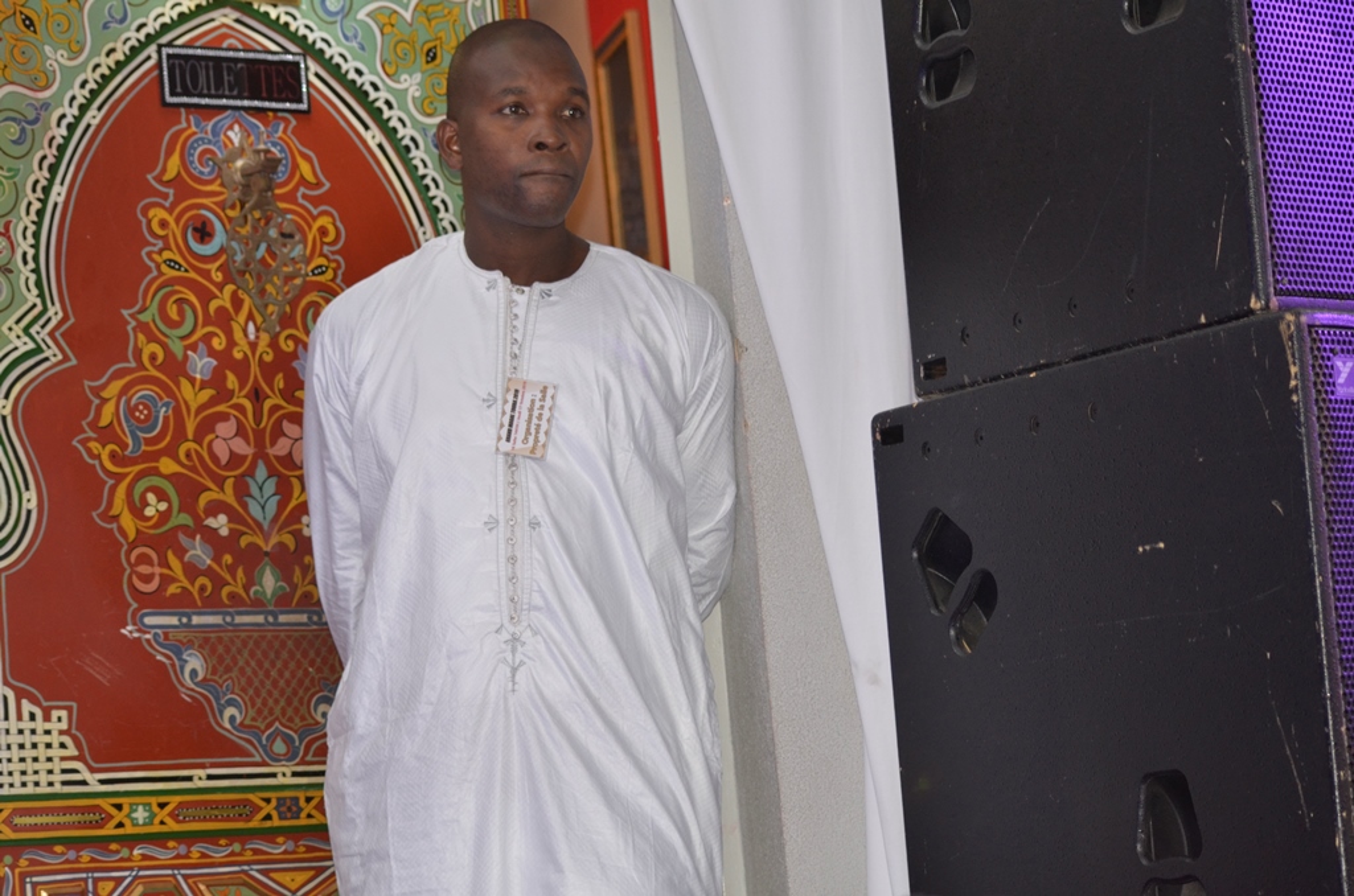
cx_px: 677
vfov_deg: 13.0
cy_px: 448
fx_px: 3941
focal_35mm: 105
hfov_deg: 19.5
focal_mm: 70
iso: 640
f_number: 4
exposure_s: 1/50
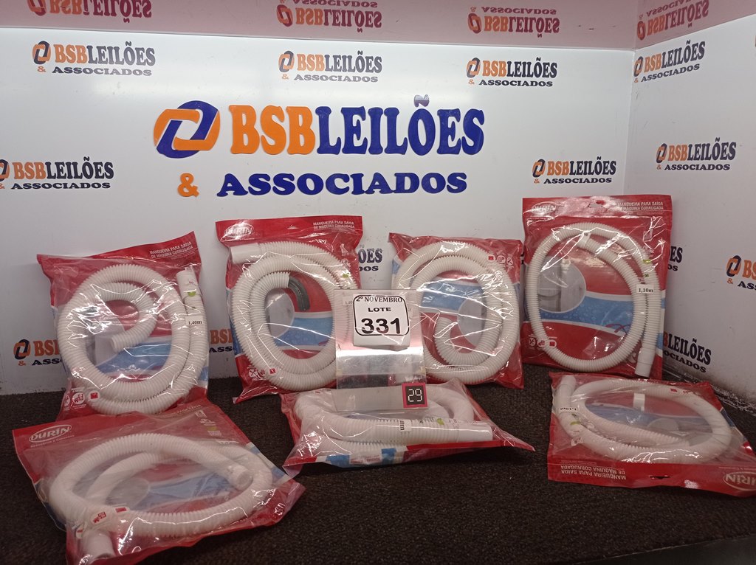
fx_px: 611
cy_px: 282
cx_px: 378
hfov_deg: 63.5
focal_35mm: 28
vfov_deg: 49.7
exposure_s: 1/120
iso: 182
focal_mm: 4.7
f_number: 1.79
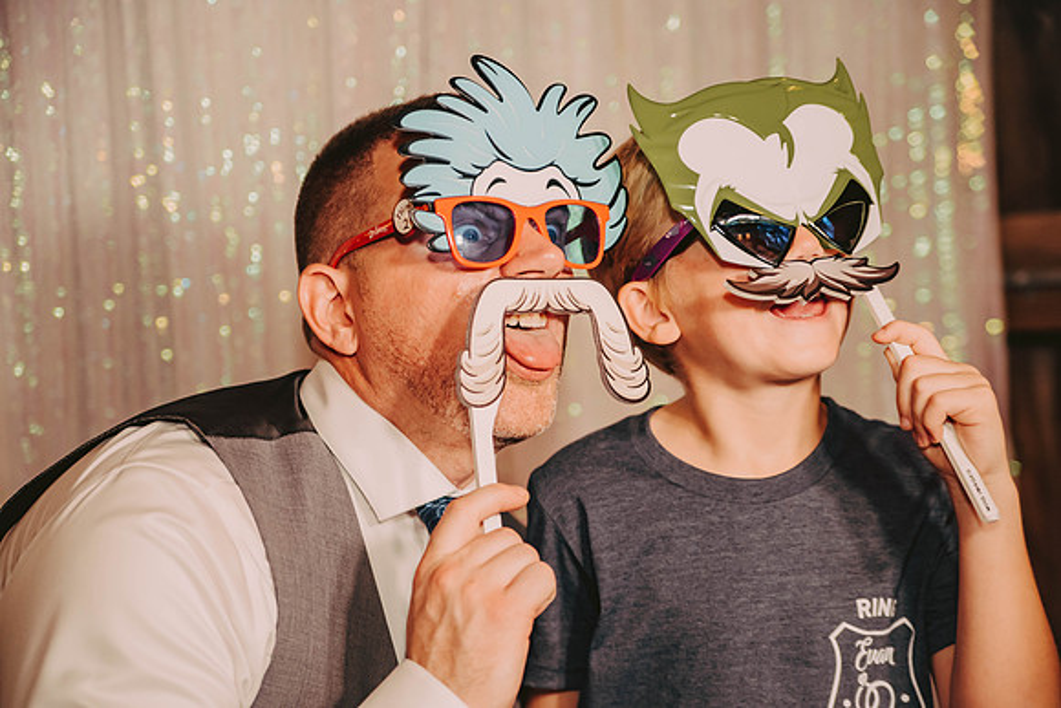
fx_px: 2063
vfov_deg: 19.5
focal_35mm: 70
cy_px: 354
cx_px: 530
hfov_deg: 28.8
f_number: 2.8
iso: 1250
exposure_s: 1/125
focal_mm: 70
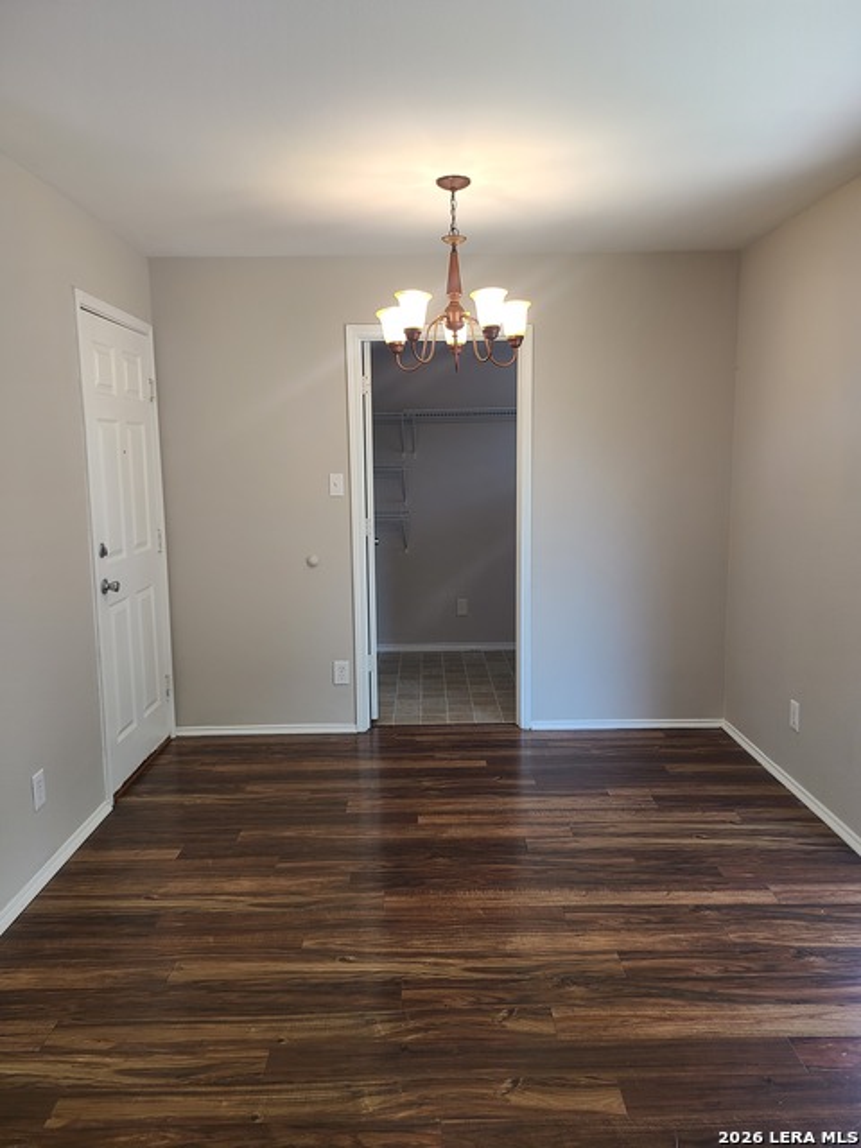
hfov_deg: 53.1
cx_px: 430
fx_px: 862
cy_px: 574
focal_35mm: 26
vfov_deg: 67.3
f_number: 1.8
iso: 64
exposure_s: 1/120
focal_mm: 5.4
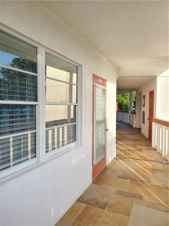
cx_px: 84
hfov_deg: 53.1
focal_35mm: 26
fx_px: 169
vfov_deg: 67.3
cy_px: 113
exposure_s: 1/414
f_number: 1.8
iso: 40
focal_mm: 5.4
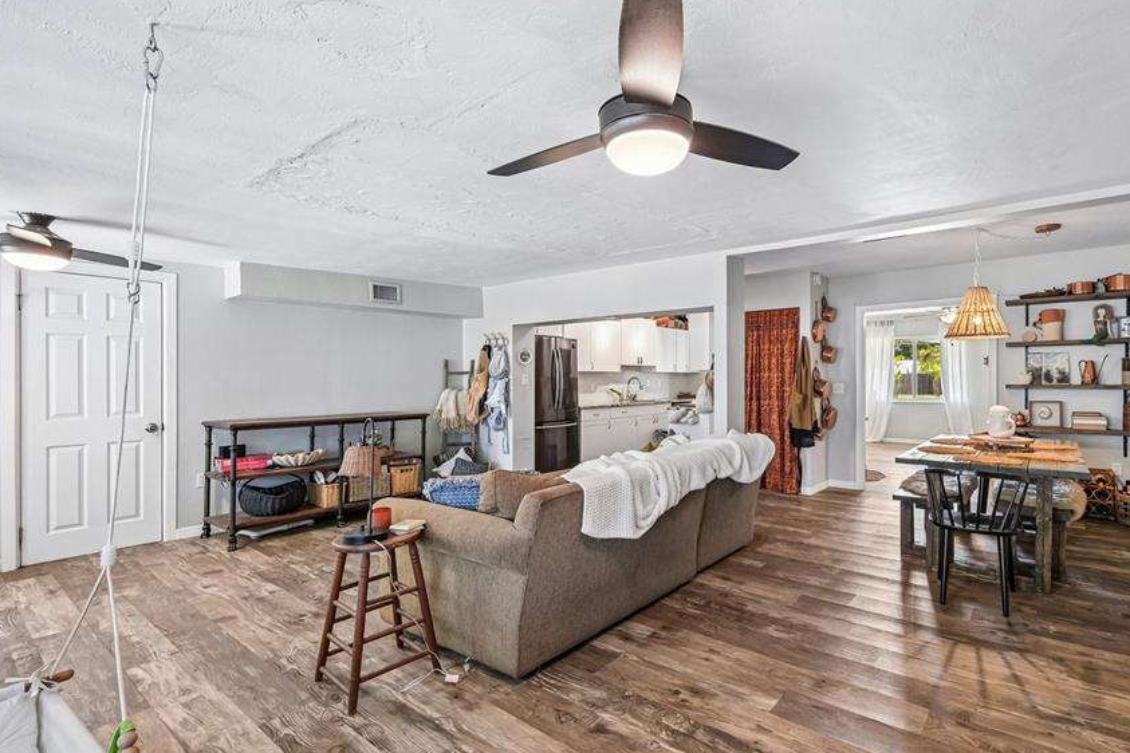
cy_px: 378
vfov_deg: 70.4
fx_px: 534
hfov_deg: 92.6
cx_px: 649
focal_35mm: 17
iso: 400
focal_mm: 14
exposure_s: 1/6
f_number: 8
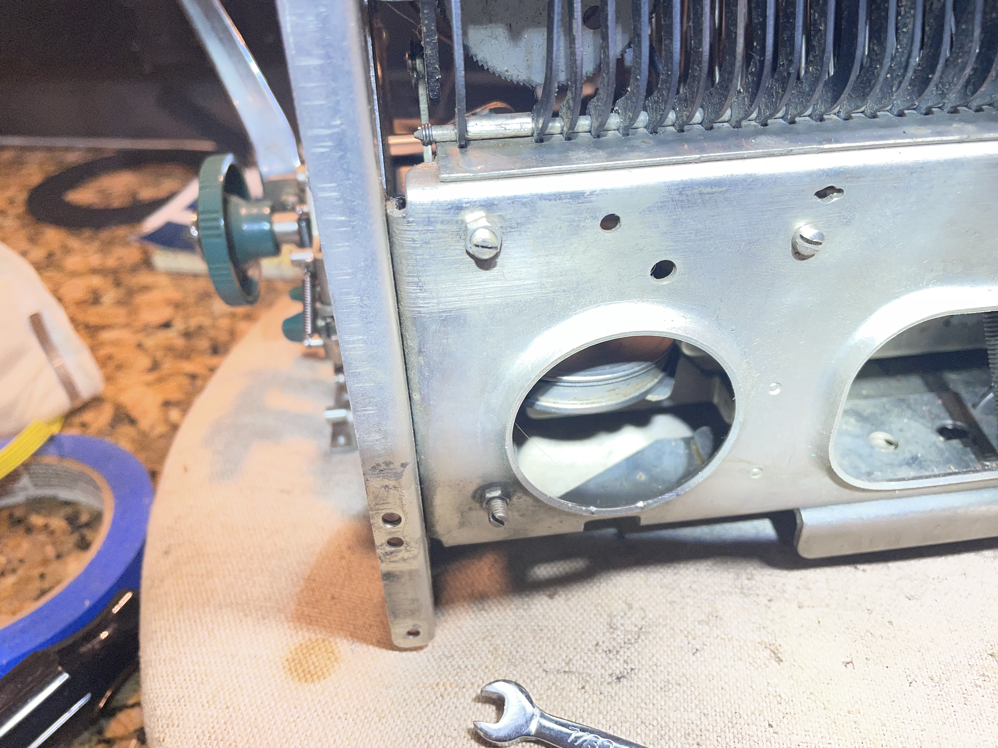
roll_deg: +2.7
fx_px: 750
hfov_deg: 67.3
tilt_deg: -35.6
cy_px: 374
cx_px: 499
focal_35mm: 26
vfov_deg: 53.1
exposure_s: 1/120
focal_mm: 4.2
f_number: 1.6
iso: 80
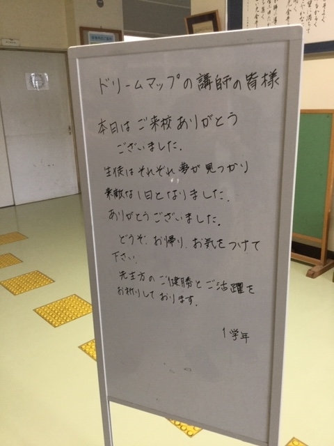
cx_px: 167
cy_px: 223
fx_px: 399
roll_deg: +0.9
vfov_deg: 58.4
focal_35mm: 31
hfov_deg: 45.4
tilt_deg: -17.3
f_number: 2.4
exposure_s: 1/30
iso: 80
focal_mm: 3.3
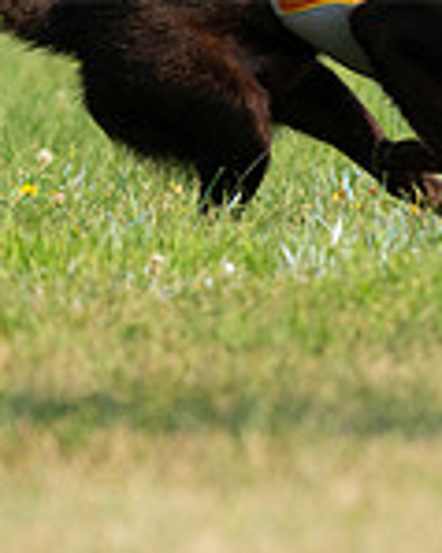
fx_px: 21148
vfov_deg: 1.5
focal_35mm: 1292
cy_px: -58
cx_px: 368
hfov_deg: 1.2
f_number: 6.3
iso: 1250
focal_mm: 353
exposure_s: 1/4000
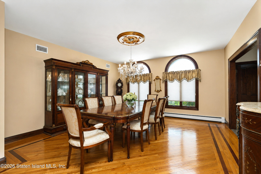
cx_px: 130
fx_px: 116
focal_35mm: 16
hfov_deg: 96.7
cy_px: 87
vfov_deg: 73.8
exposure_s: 1/25
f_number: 4
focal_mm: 16
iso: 64
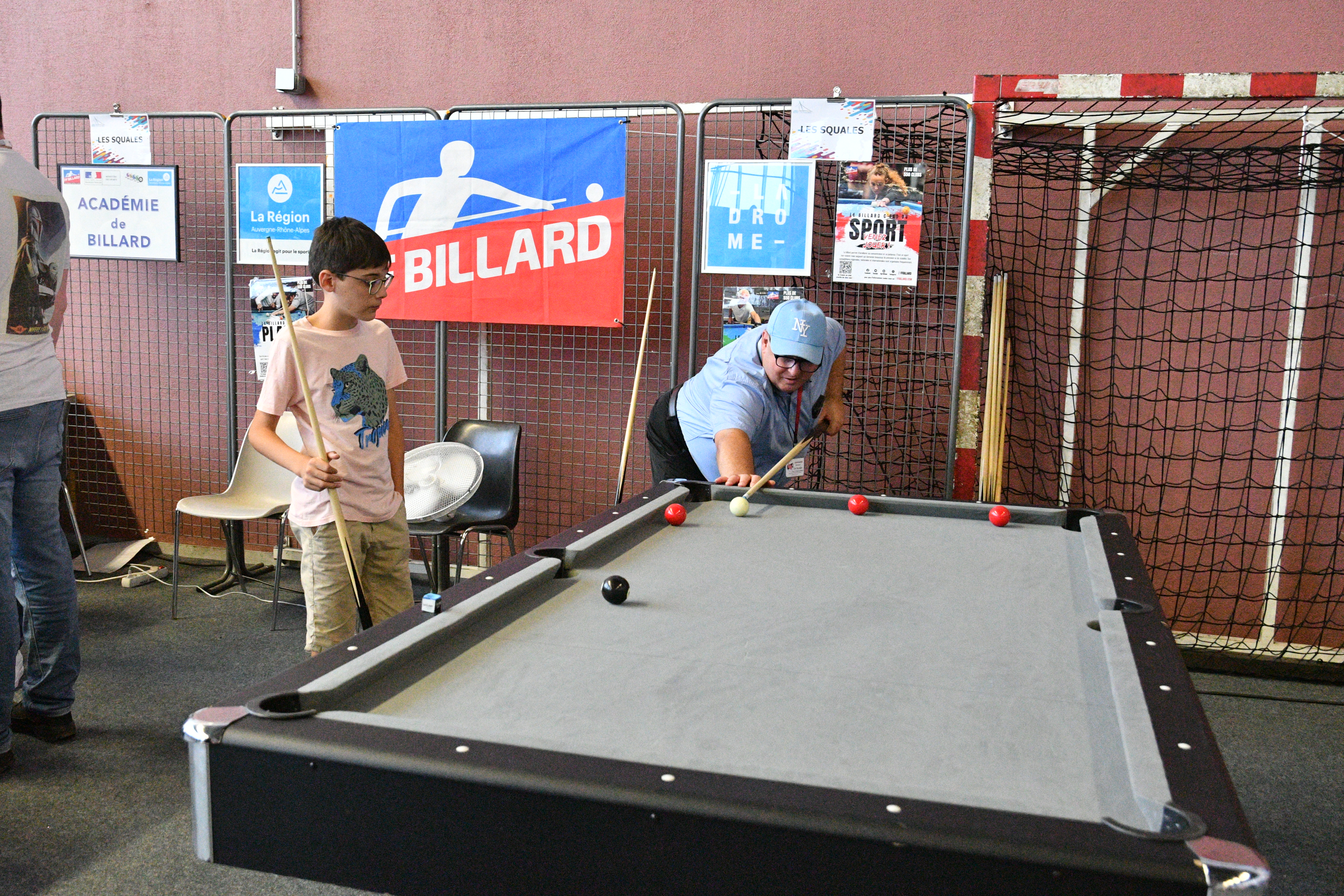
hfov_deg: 57.2
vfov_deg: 40.0
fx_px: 1232
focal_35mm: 33
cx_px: 672
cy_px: 448
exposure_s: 1/200
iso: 6400
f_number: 5.6
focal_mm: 22
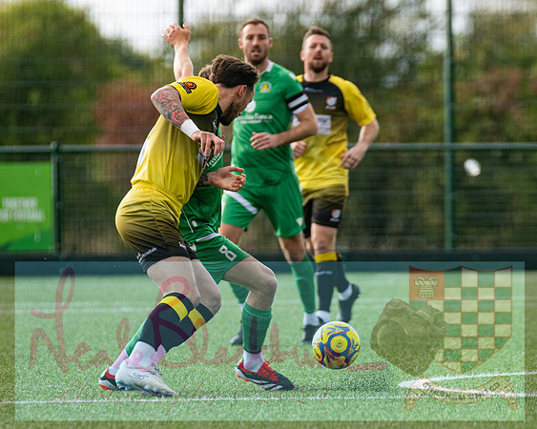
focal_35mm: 807
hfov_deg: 2.4
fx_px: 12820
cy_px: 237
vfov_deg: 1.9
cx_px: 368
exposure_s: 1/640
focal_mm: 360
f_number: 4
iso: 400
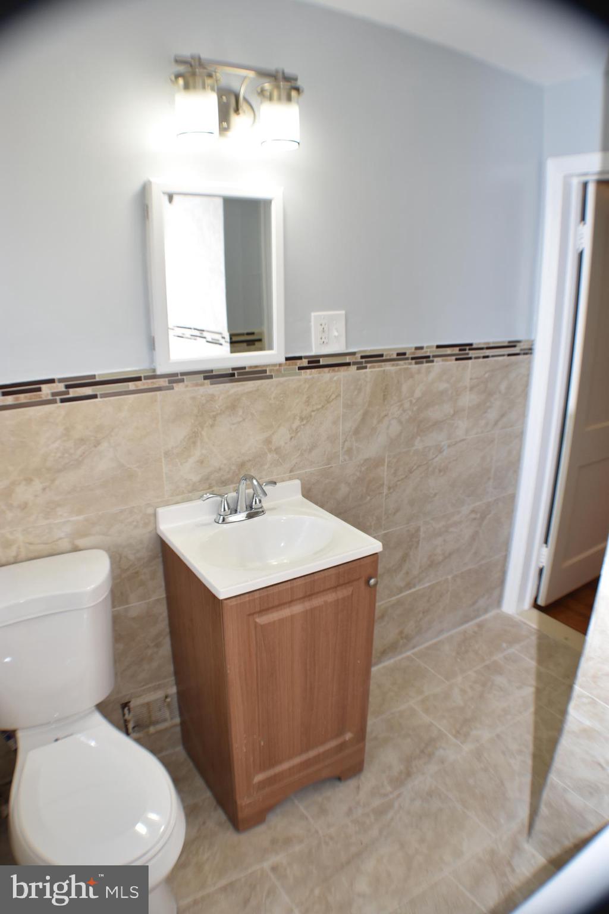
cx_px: 304
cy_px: 457
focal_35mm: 30
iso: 200
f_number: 4.5
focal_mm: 20
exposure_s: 1/80
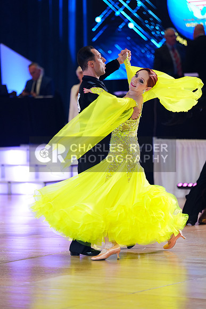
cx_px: 103
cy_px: 154
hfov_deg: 7.9
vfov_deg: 11.7
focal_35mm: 175
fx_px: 1501
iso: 2000
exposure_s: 1/400
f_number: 2.8
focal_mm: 175
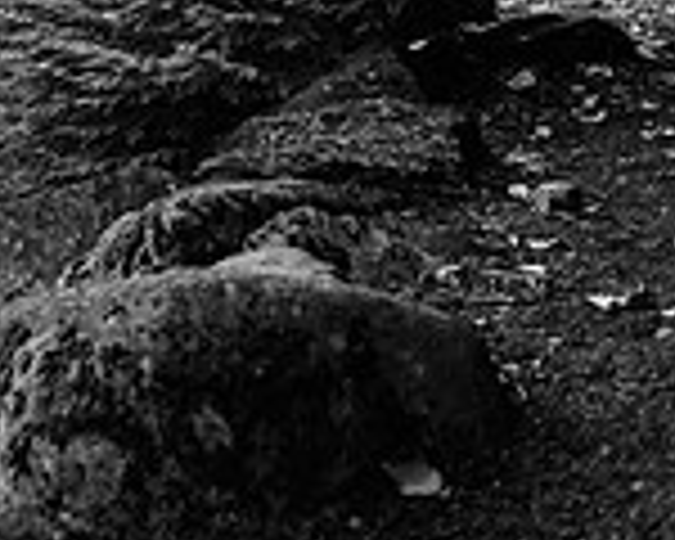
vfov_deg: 11.6
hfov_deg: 13.7
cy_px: -266
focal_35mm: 127
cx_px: -490
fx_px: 2537
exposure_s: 1/1600
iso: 400
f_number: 1.8
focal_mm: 35
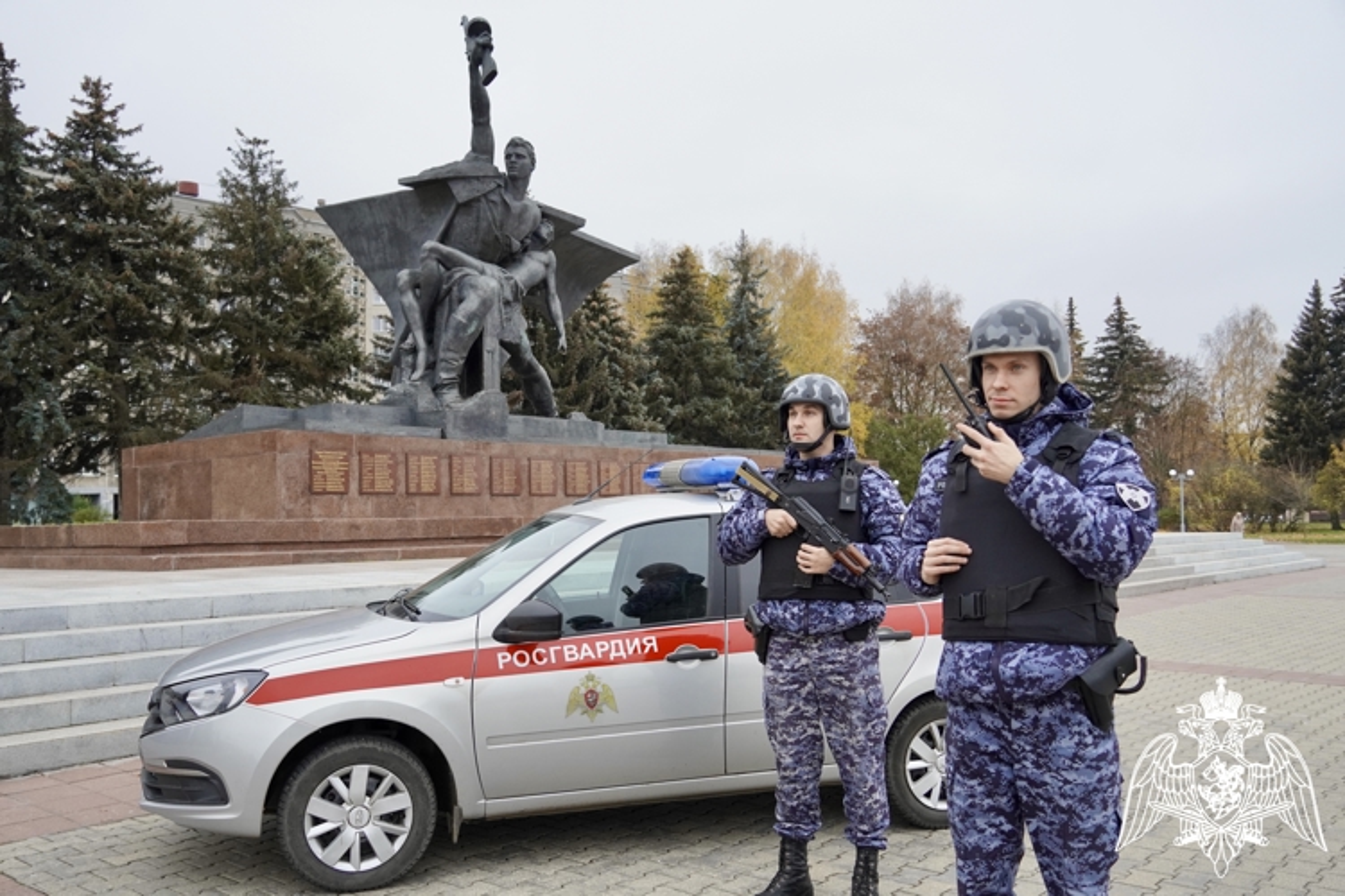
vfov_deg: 40.0
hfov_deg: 57.2
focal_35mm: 33
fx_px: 1233
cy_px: 448
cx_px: 672
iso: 500
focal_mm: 22
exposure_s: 1/160
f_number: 4
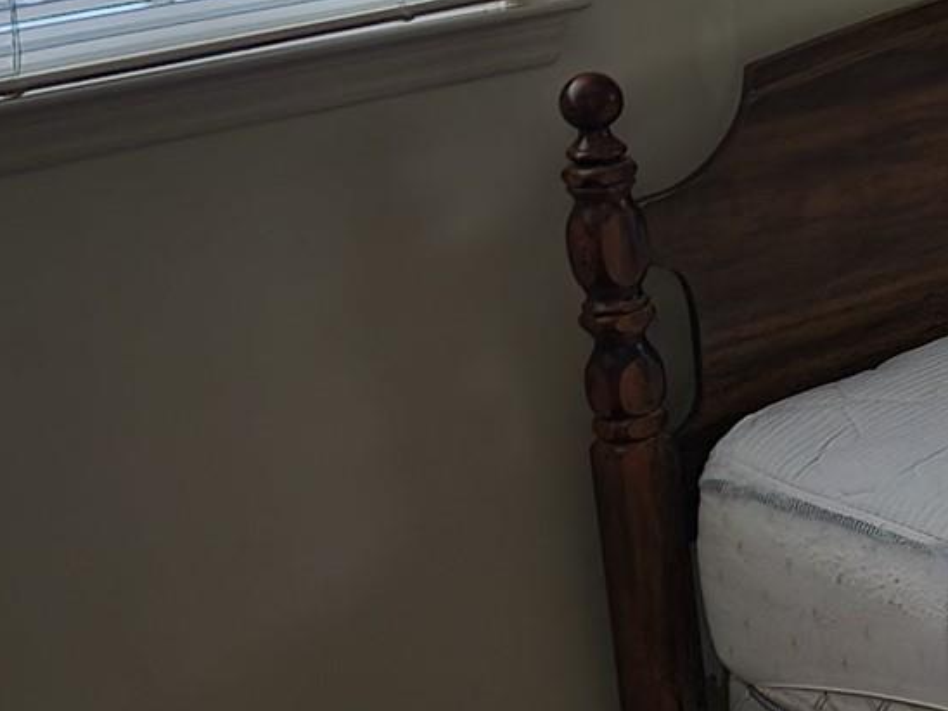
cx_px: 1505
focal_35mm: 86
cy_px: 50
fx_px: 2355
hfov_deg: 19.3
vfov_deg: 16.9
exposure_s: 1/9.99
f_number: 1.8
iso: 320
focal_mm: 6.4
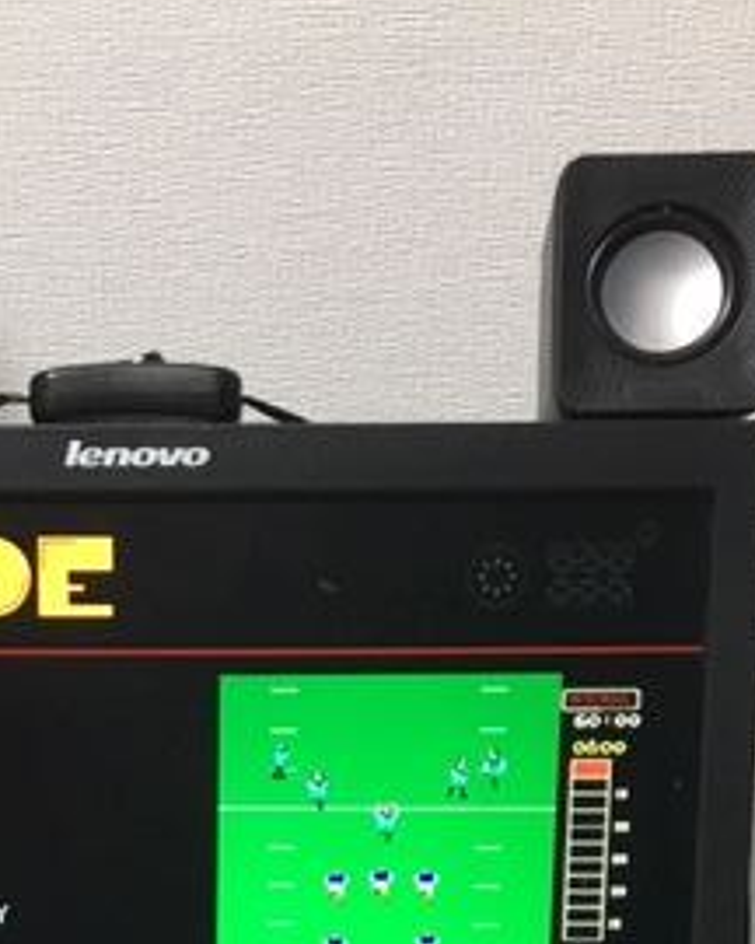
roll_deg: +1.0
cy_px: 1063
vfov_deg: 26.0
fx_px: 1871
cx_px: 133
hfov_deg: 22.4
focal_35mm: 67
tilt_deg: -25.9
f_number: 2.2
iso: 200
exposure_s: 1/24
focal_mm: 4.15
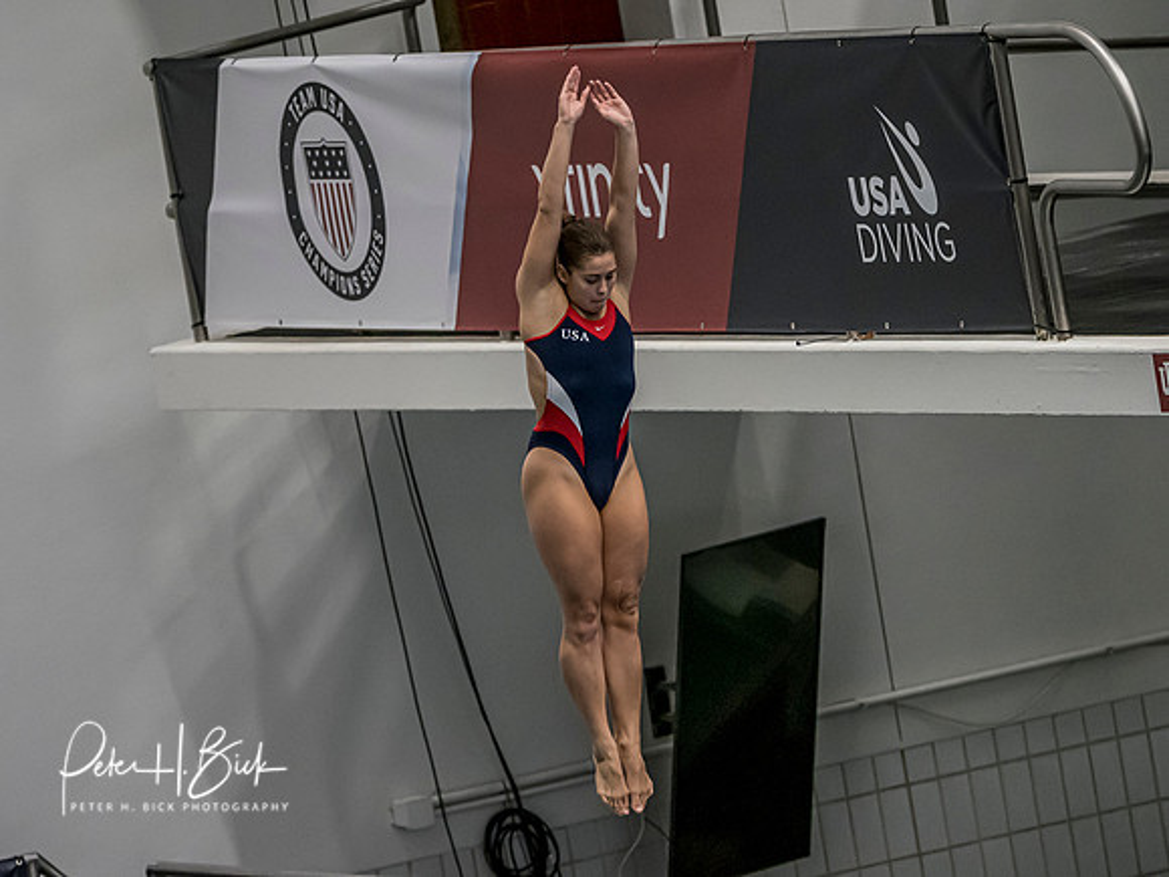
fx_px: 15506
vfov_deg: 3.2
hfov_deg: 4.3
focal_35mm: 459
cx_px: 584
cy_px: 438
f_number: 2.8
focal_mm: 200
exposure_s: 1/1000
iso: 4000
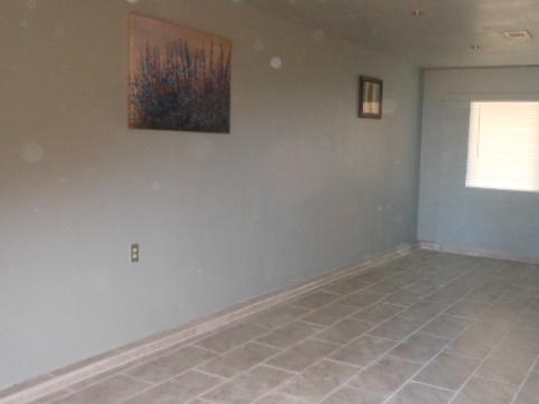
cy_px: 206
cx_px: 331
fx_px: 576
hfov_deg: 49.7
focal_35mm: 37
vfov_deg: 38.7
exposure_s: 1/25
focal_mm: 5
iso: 500
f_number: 3.7
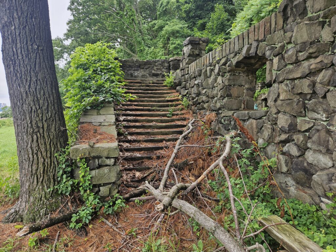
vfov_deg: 58.9
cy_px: 126
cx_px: 168
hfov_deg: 73.9
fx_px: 223
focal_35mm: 23
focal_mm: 5.4
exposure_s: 1/180
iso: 40
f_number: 1.8
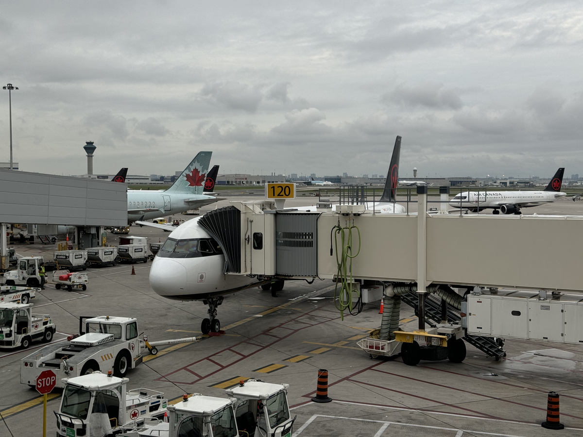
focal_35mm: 48
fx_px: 808
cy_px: 218
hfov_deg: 39.7
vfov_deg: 30.3
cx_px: 292
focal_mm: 6.76
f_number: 1.78
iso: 64
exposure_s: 1/1637
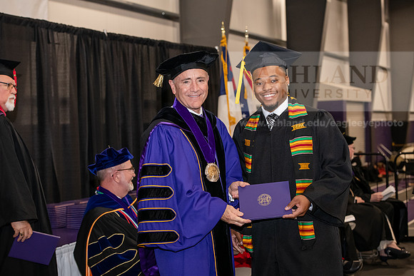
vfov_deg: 19.5
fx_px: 805
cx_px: 207
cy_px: 138
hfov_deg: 28.8
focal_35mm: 70
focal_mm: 70
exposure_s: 1/200
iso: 2500
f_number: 5
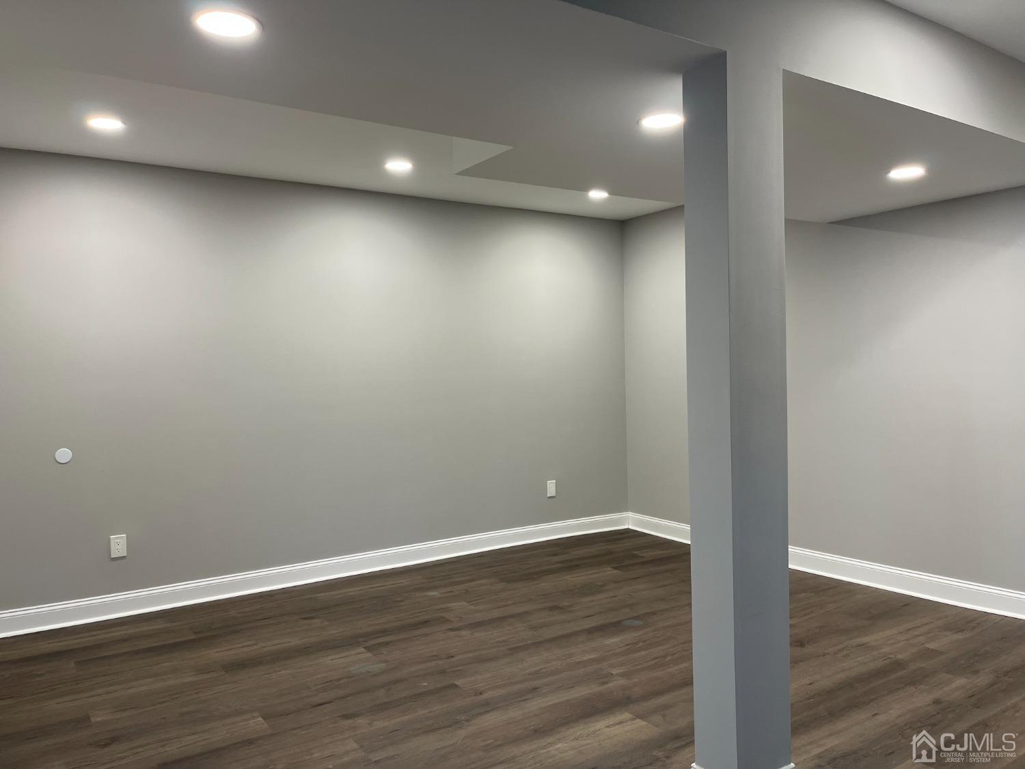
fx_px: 770
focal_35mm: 26
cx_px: 512
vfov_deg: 53.1
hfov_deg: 67.3
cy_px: 384
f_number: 1.6
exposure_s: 1/60
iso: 100
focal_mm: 5.1
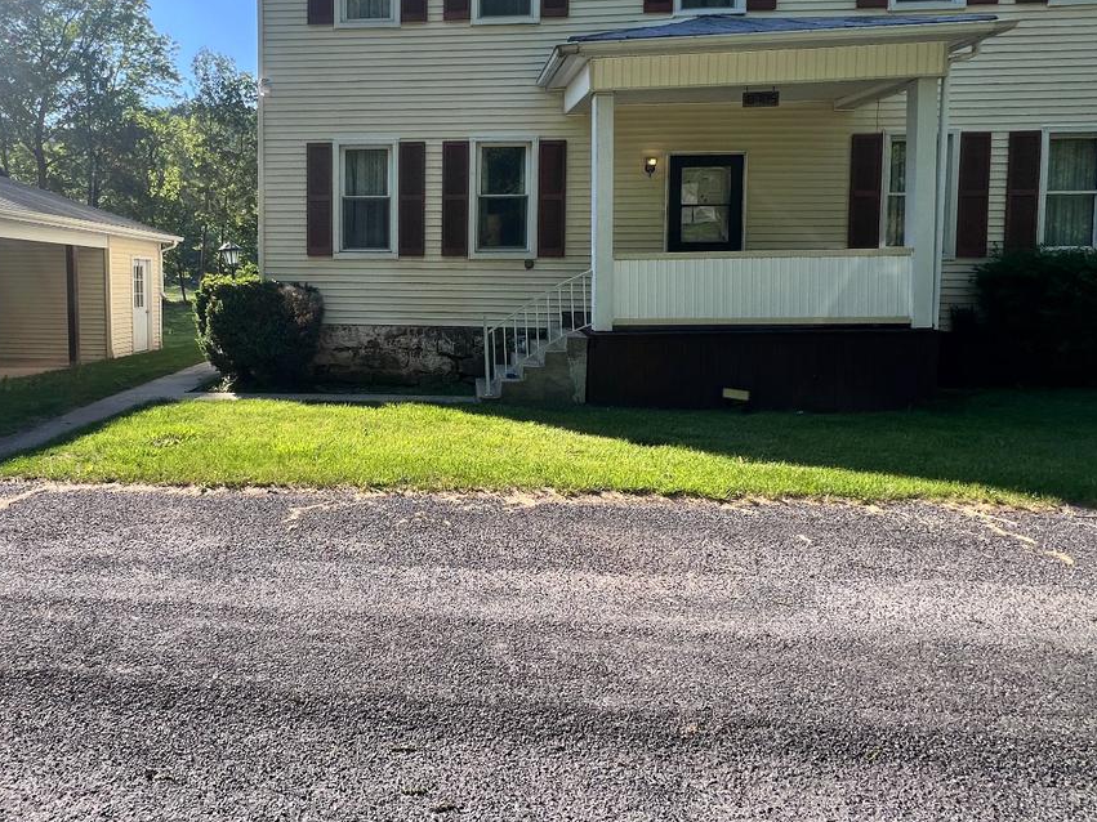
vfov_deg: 60.6
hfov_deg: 74.4
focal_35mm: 22
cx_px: 380
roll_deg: -0.1
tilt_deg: -4.6
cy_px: 329
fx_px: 697
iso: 32
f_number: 1.8
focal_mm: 1.57
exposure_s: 1/595
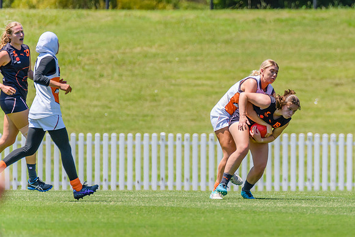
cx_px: 285
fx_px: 8839
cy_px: 117
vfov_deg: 1.5
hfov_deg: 2.3
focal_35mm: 896
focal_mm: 550
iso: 800
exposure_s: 1/2000
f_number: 7.1
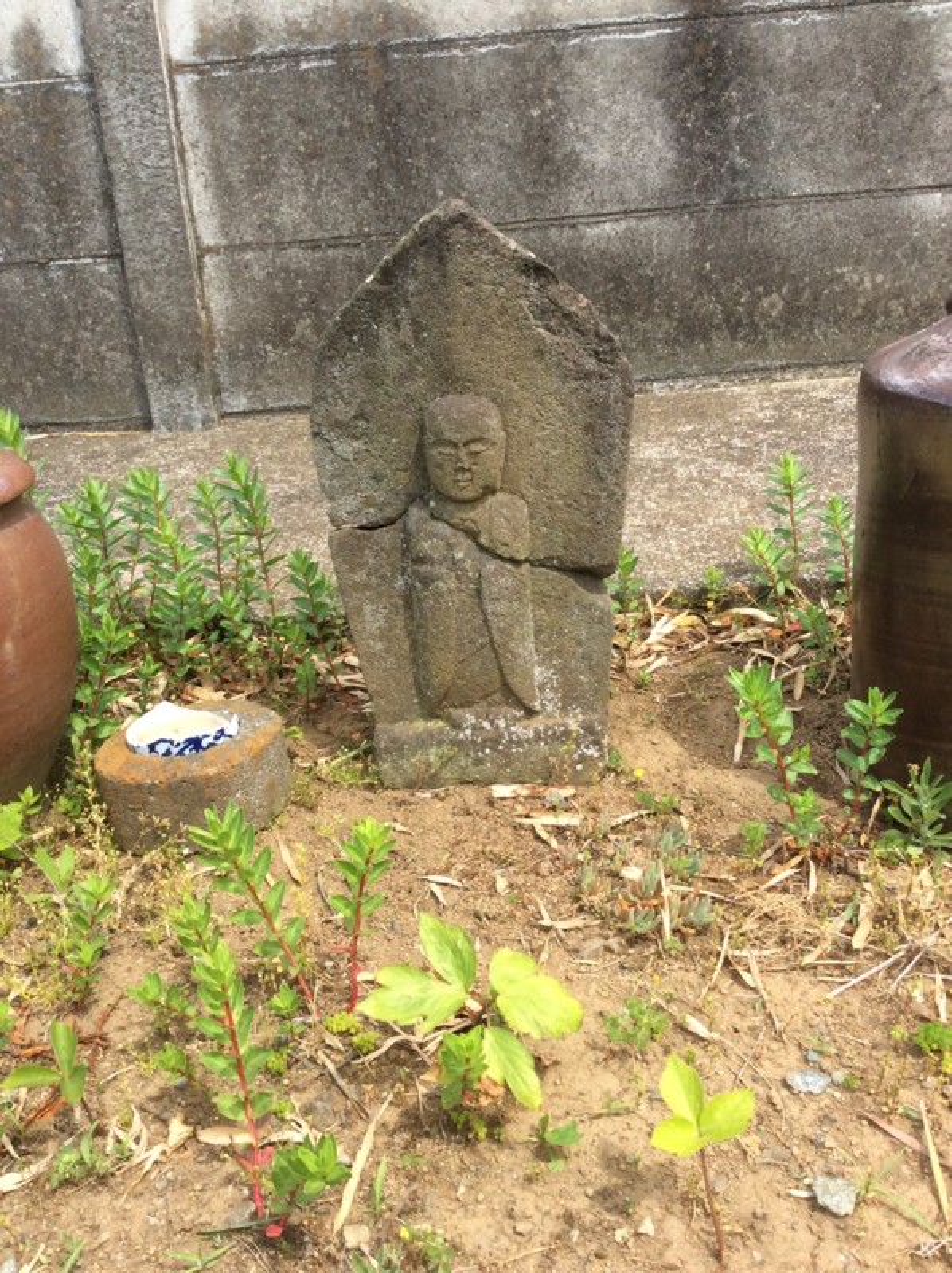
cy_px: 636
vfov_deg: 56.9
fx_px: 1176
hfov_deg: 44.1
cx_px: 476
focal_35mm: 32
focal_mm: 3.3
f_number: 2.4
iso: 32
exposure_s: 1/443
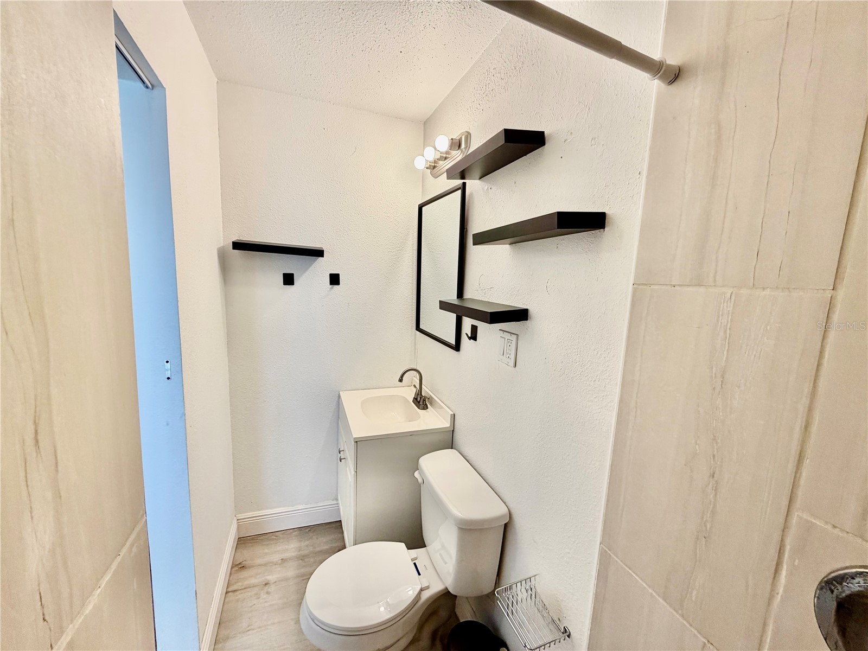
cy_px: 326
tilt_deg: -6.8
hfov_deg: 102.1
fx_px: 351
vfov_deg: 85.7
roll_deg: -2.5
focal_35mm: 14
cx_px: 434
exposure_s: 1/120
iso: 125
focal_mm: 2.22
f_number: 2.2
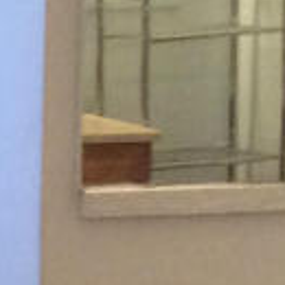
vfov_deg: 7.8
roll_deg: +1.8
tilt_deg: -12.4
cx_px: -506
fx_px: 2077
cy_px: 259
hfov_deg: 7.2
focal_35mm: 223
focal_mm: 3.3
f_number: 2.4
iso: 160
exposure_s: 1/24
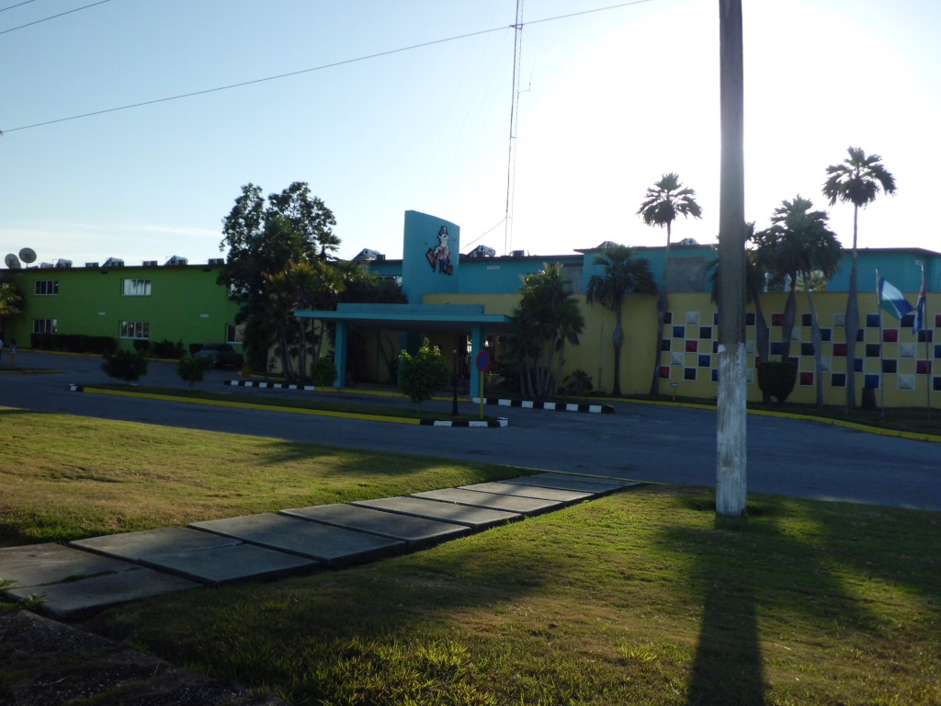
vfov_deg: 45.4
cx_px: 470
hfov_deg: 58.4
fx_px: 843
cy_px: 353
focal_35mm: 31
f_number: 8.2
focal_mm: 5.5
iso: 64
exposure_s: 1/125
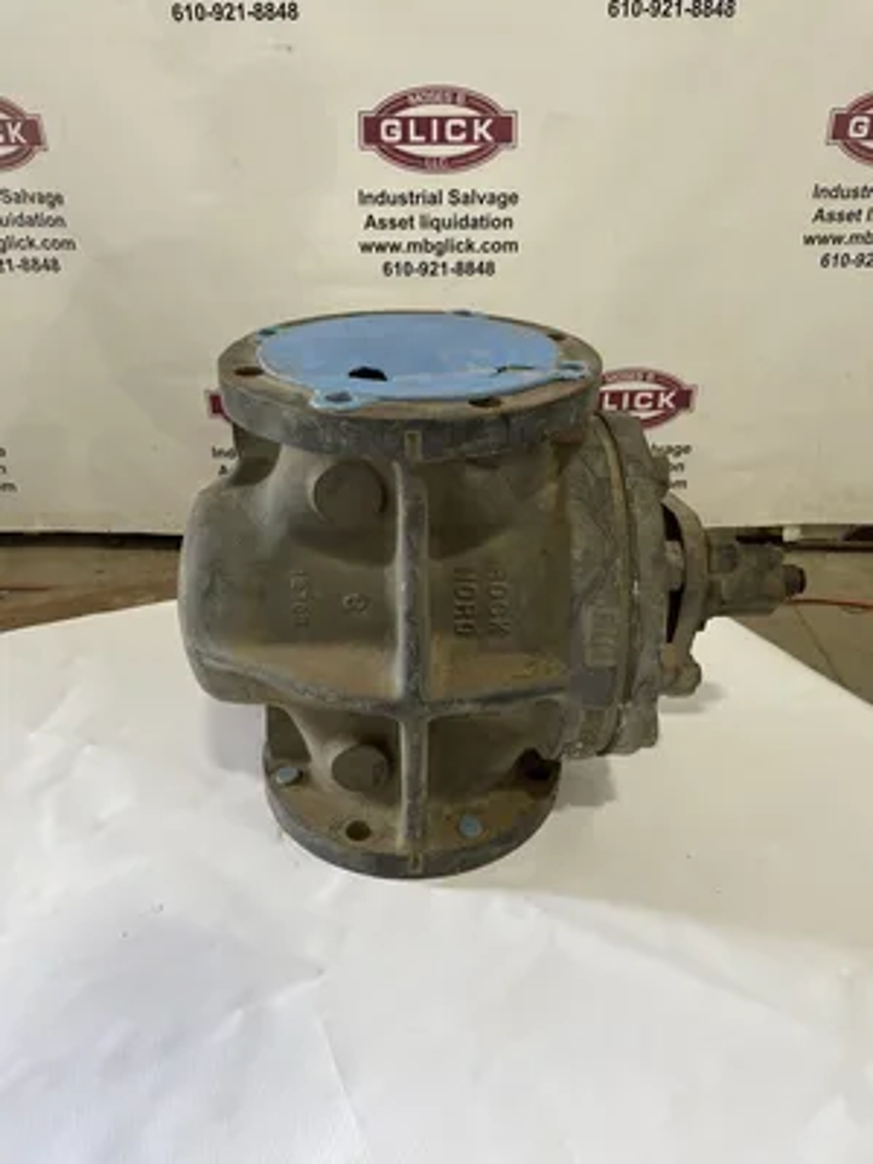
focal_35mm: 26
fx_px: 874
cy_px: 582
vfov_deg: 67.3
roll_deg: -0.9
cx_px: 436
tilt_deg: -29.4
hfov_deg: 53.1
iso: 125
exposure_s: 1/121
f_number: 1.6
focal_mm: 4.2
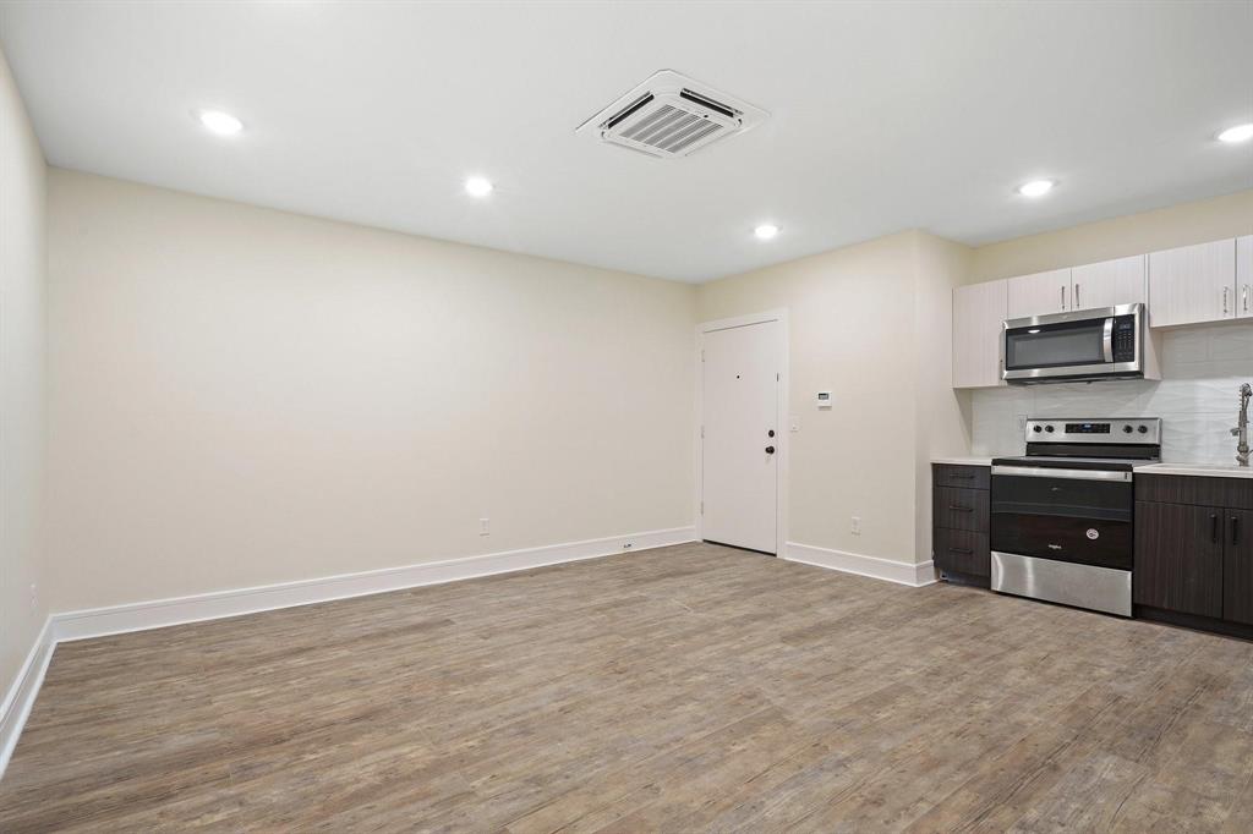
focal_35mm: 17
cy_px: 417
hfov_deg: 93.3
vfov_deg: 70.4
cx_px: 626
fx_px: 591
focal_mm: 17
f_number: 9
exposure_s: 3.2
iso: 320
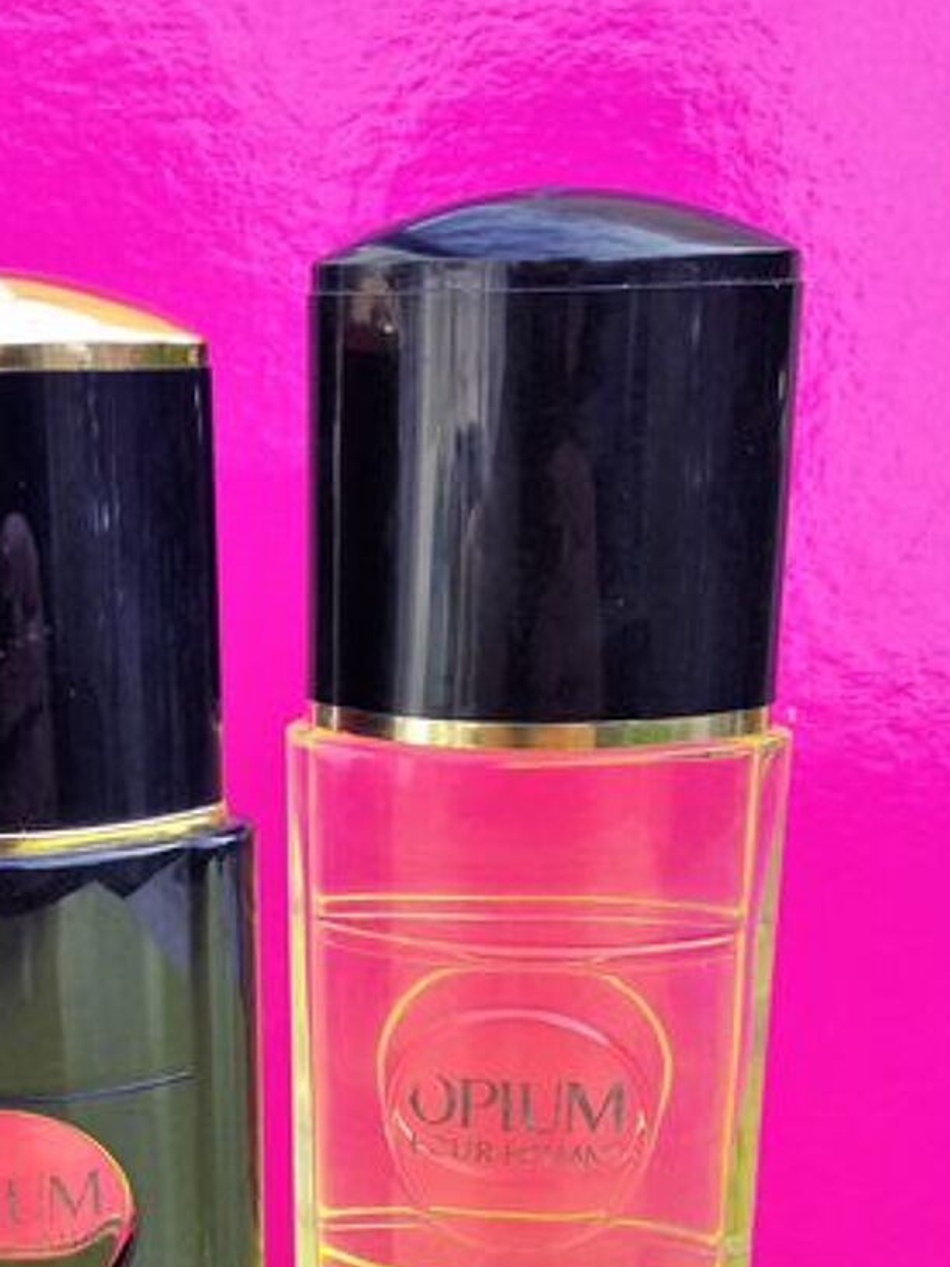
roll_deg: -1.9
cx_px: 267
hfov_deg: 26.8
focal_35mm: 54
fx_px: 1976
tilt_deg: -20.5
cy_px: 1021
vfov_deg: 34.4
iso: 50
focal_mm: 4.12
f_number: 2.4
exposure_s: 1/264
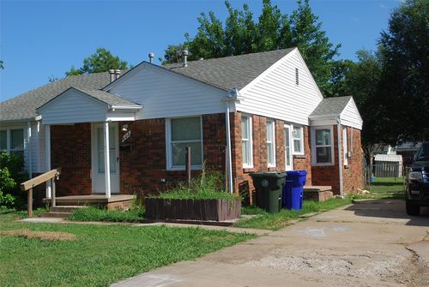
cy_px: 144
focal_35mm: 42
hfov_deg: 46.3
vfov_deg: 32.0
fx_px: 501
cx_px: 214
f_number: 9
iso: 100
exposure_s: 1/200
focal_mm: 28
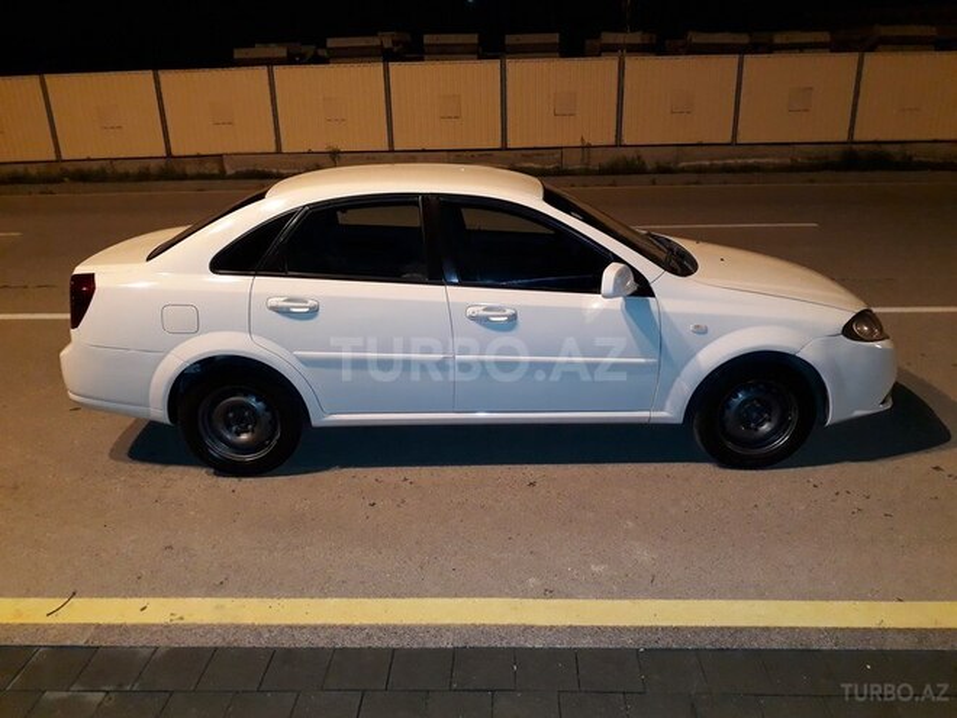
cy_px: 359
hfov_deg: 65.3
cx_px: 478
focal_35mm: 27
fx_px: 746
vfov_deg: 51.4
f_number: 1.9
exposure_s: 1/17
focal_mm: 3.6
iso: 250
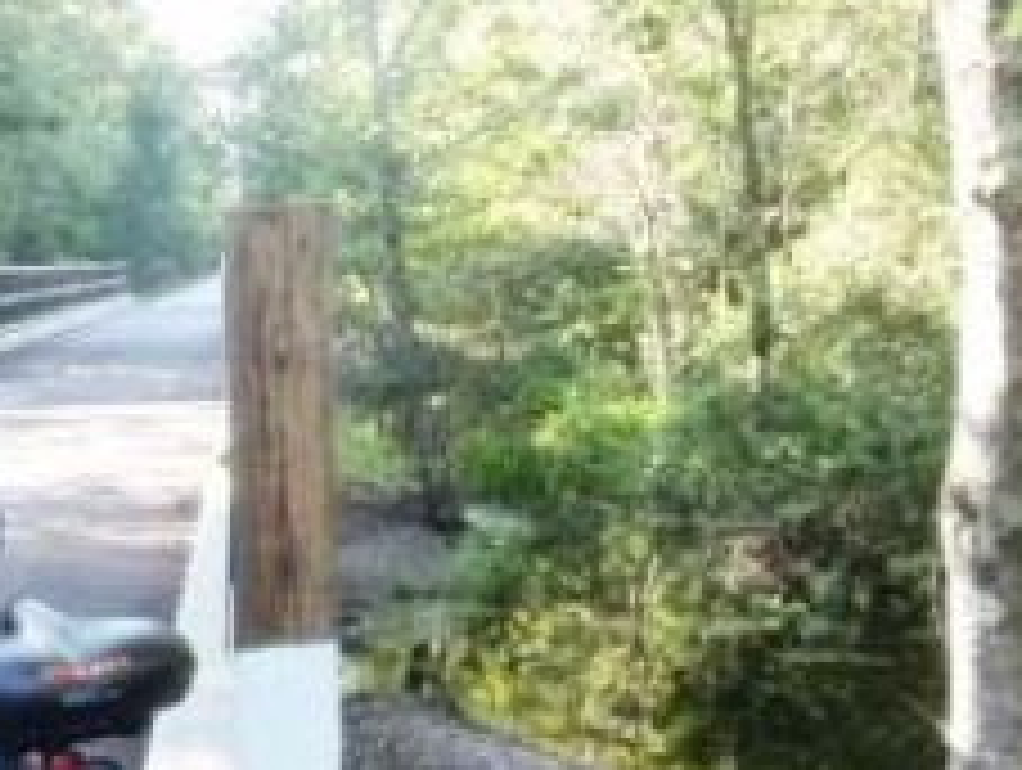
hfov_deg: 30.8
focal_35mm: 59
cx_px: 52
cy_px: 738
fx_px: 1745
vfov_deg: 24.0
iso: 200
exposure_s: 1/60
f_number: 4
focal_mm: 5
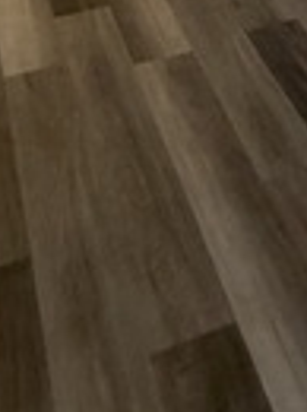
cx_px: 288
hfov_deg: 19.9
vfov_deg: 18.5
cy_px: -398
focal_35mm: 72
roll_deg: -1.1
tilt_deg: -5.0
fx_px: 854
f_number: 2.2
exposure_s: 1/60
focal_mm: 2.22
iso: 200
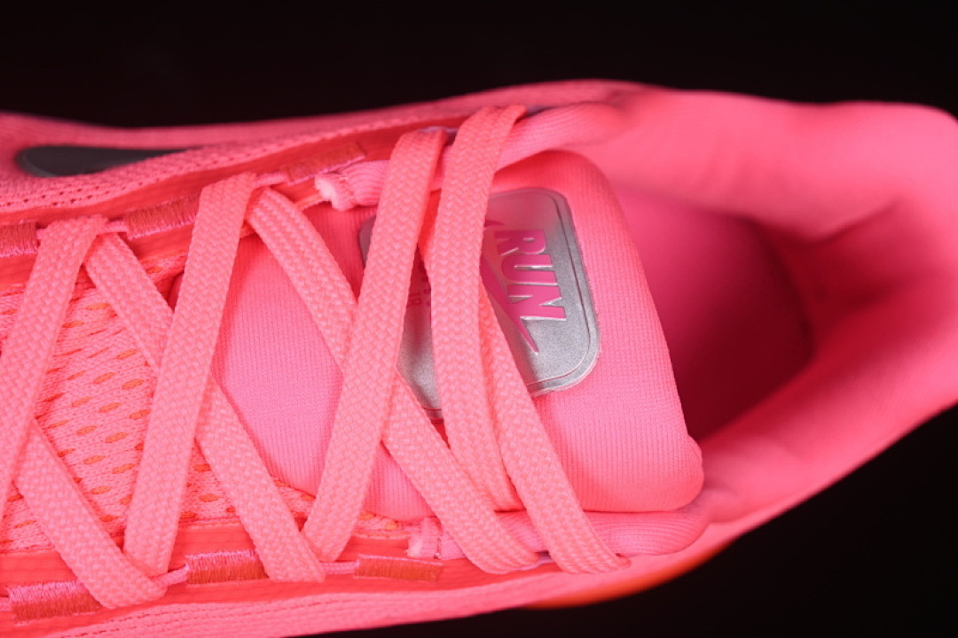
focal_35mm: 75
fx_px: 1996
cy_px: 319
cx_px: 479
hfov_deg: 27.0
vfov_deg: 18.2
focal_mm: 50
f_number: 7.1
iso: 160
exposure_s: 1/80
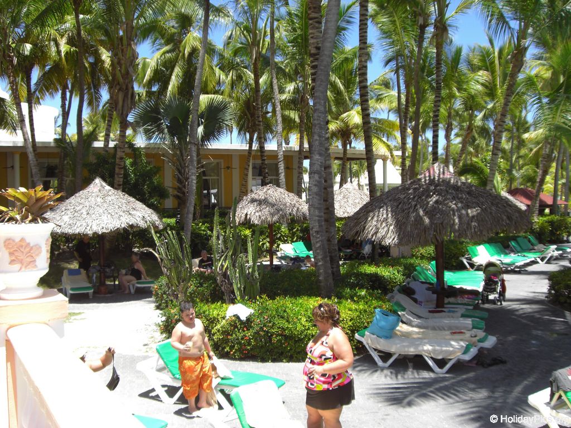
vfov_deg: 37.7
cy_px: 214
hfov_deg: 49.0
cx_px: 286
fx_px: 627
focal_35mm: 38
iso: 64
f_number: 2.7
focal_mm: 6.2
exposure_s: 1/640
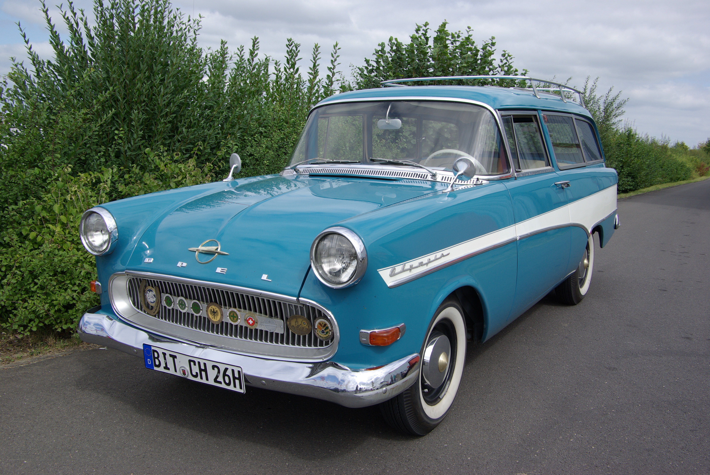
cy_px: 238
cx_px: 355
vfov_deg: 38.5
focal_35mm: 34
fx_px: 681
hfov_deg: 55.0
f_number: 11
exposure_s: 1/125
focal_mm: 23
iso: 100
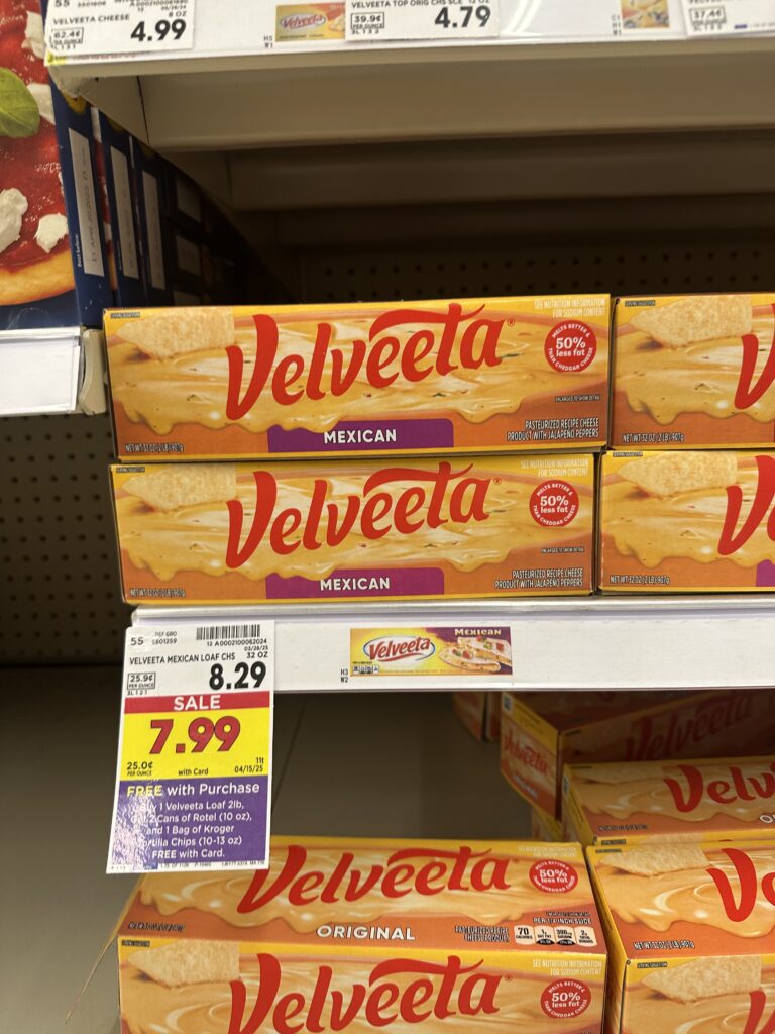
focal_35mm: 24
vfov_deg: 71.6
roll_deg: +0.4
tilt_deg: -14.3
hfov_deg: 56.8
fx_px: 716
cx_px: 388
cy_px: 517
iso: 125
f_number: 1.78
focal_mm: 6.86
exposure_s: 1/62
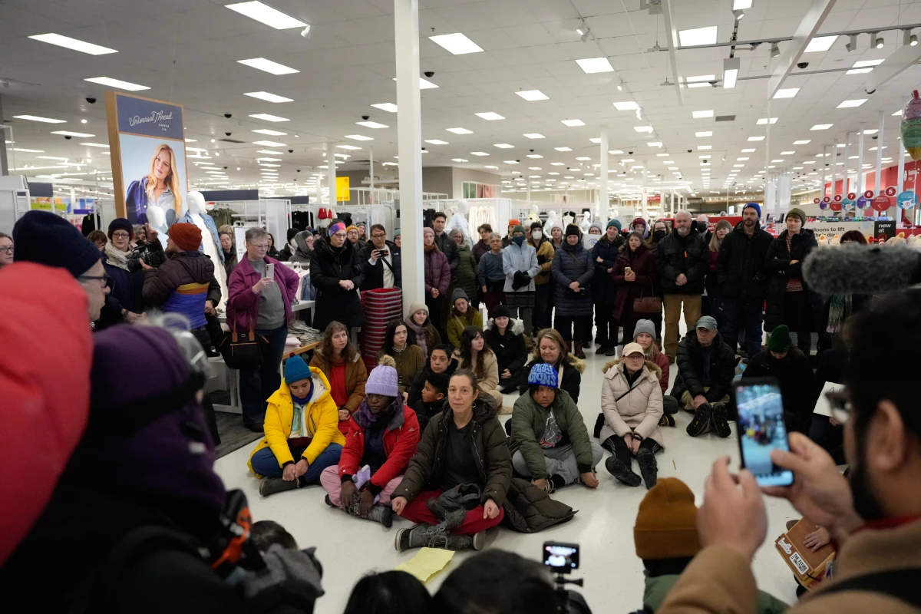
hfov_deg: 71.5
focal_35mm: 25
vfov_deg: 51.3
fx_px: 640
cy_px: 307
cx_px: 460
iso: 6400
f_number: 2.8
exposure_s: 1/1000
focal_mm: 25
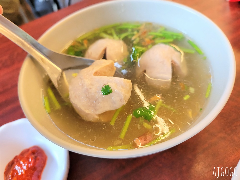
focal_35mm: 26
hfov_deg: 67.3
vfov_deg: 53.1
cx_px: 120
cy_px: 90
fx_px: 180
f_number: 1.8
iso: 250
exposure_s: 1/120
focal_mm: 5.4
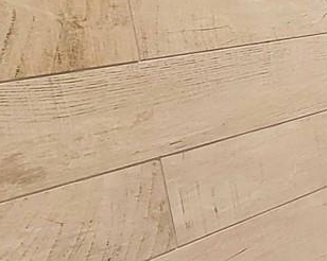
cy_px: 108
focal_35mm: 66
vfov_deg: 23.1
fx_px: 638
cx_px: 602
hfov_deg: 20.0
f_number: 2.2
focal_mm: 2.2
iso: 125
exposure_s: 1/60
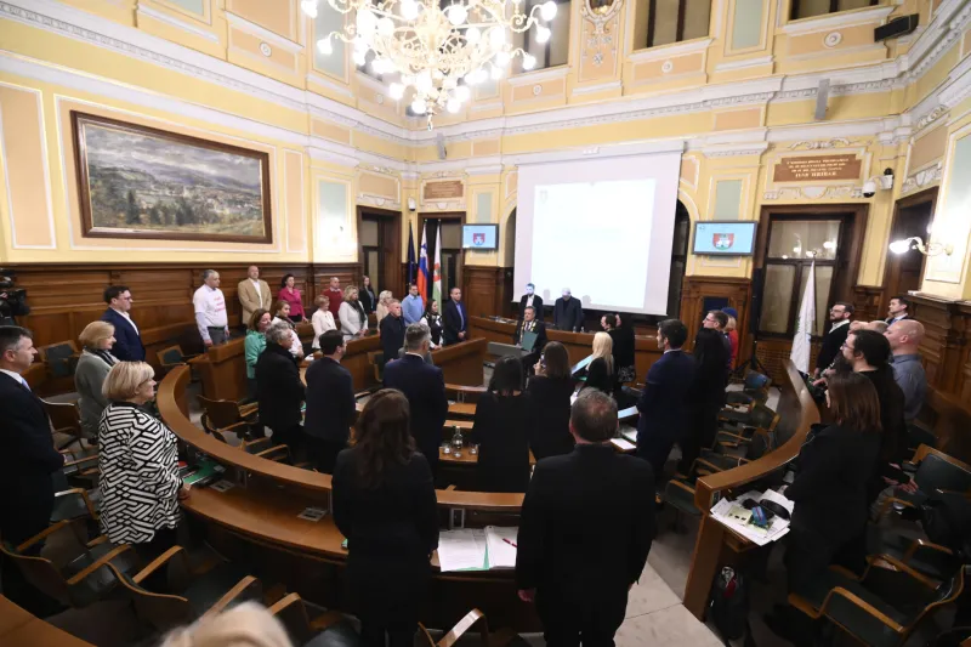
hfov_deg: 100.4
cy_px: 324
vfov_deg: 77.3
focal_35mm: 15
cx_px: 486
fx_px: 404
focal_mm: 15
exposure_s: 1/100
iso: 2000
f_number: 3.2
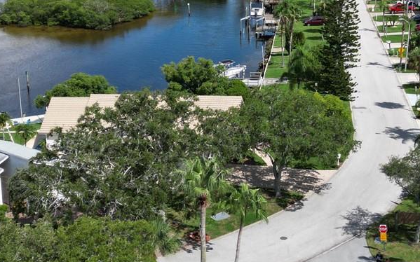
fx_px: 778
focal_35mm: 68
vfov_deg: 19.1
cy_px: 95
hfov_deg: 30.1
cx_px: 251
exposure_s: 1/4000
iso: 120
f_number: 1.7
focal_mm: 6.72
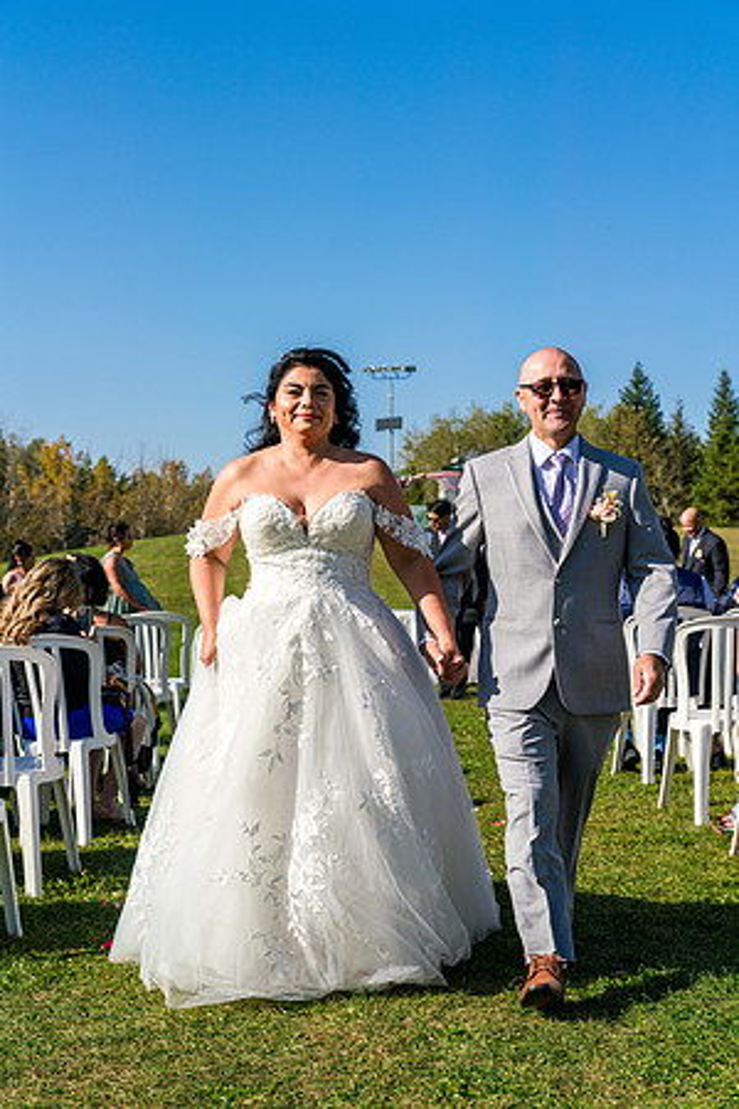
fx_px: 1416
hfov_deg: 29.2
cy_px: 554
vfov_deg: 42.7
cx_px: 370
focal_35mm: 46
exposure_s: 1/2500
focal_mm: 46
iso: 250
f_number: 5
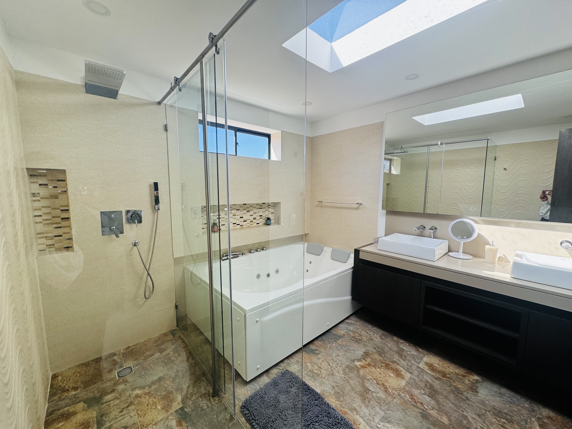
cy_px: 214
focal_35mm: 14
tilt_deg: -6.7
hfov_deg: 102.1
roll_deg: -1.2
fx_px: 231
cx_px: 286
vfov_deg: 85.7
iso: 40
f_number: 2.2
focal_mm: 2.22
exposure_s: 1/161
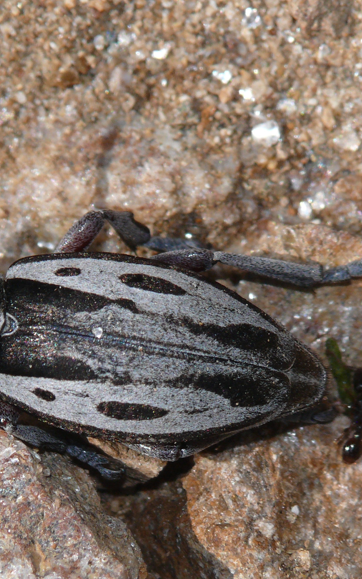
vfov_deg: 3.0
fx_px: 11083
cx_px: 90
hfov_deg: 1.9
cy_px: 369
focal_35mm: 702
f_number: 8
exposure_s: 1/400
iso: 100
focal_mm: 75.9
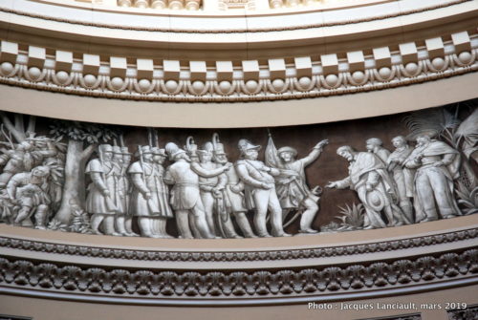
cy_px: 160
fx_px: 1396
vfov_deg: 13.1
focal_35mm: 105
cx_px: 239
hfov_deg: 19.4
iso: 800
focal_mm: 70
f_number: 4.5
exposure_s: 1/60
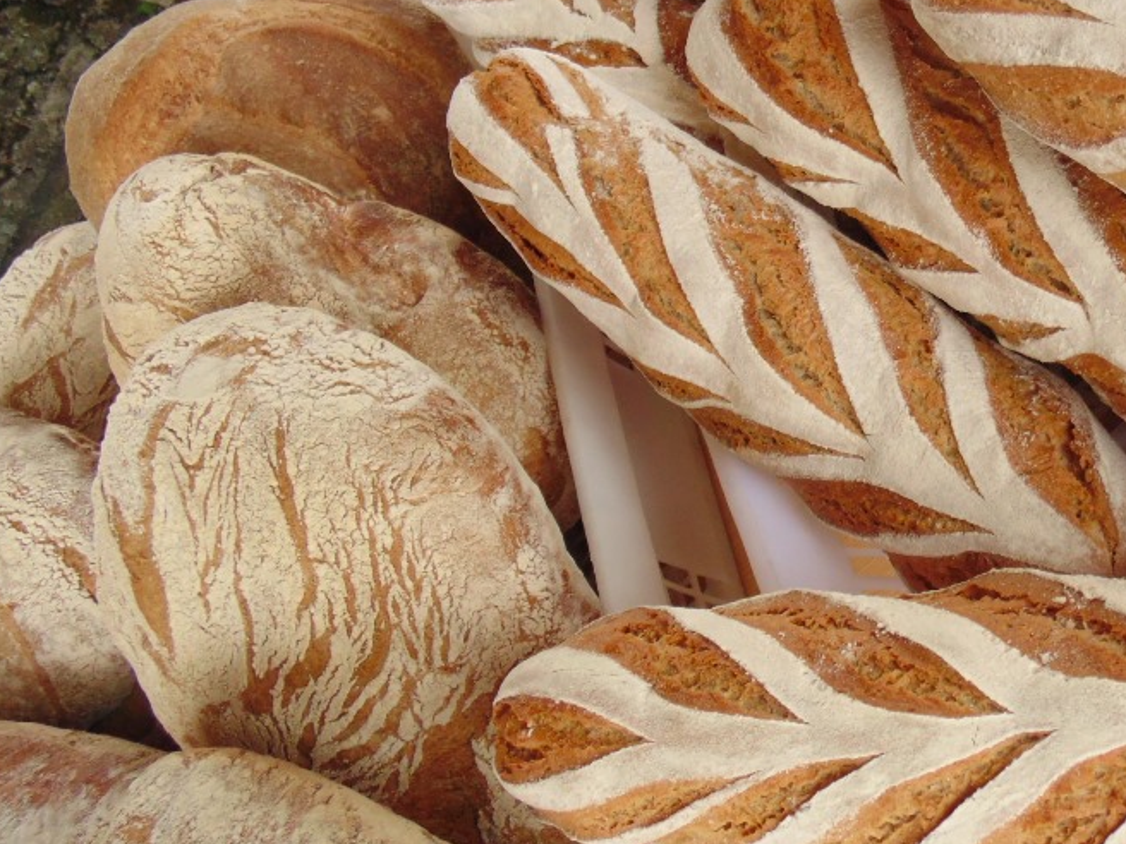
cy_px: 302
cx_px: 831
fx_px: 1269
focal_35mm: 39
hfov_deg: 46.3
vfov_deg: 36.5
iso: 200
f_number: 3.1
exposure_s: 1/160
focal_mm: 4.5
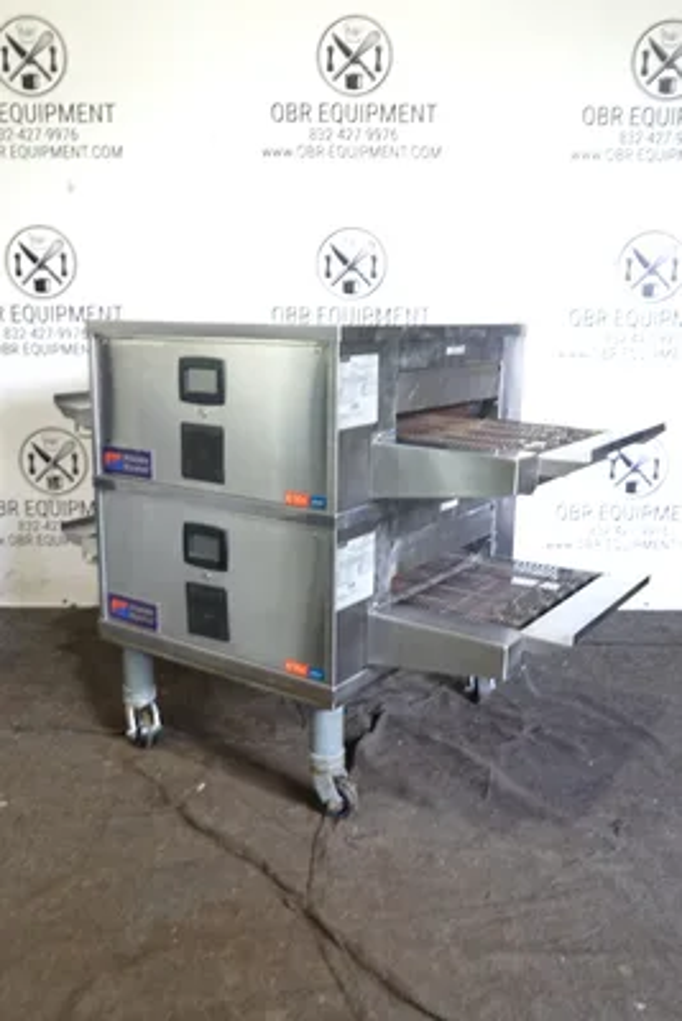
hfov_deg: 41.1
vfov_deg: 58.7
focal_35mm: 32
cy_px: 510
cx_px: 341
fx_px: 908
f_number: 3.5
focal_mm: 12.01
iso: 64
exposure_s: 1/4
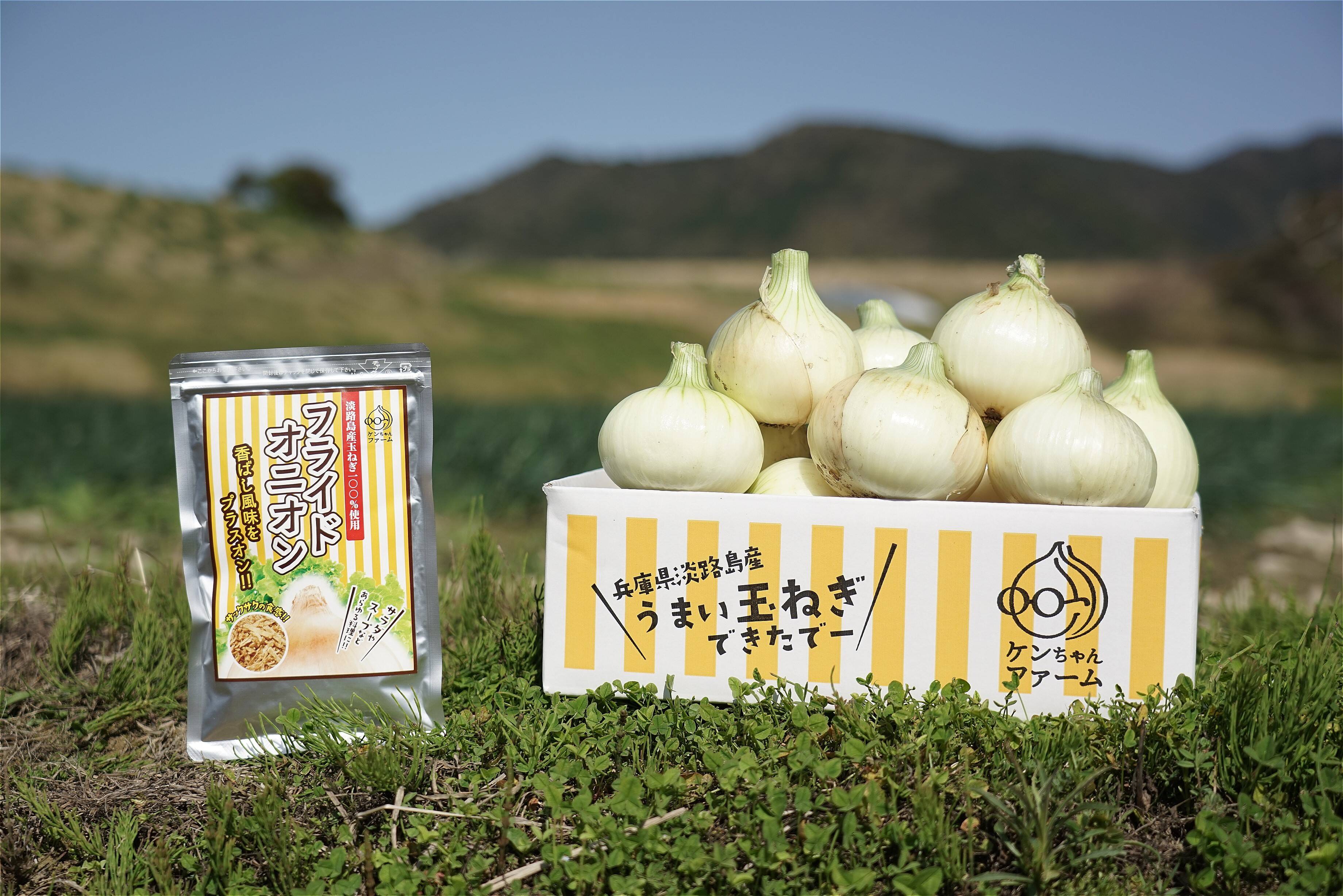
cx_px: 672
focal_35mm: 58
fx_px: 2164
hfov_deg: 34.5
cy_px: 448
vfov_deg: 23.4
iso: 100
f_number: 4
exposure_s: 1/2000
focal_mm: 58
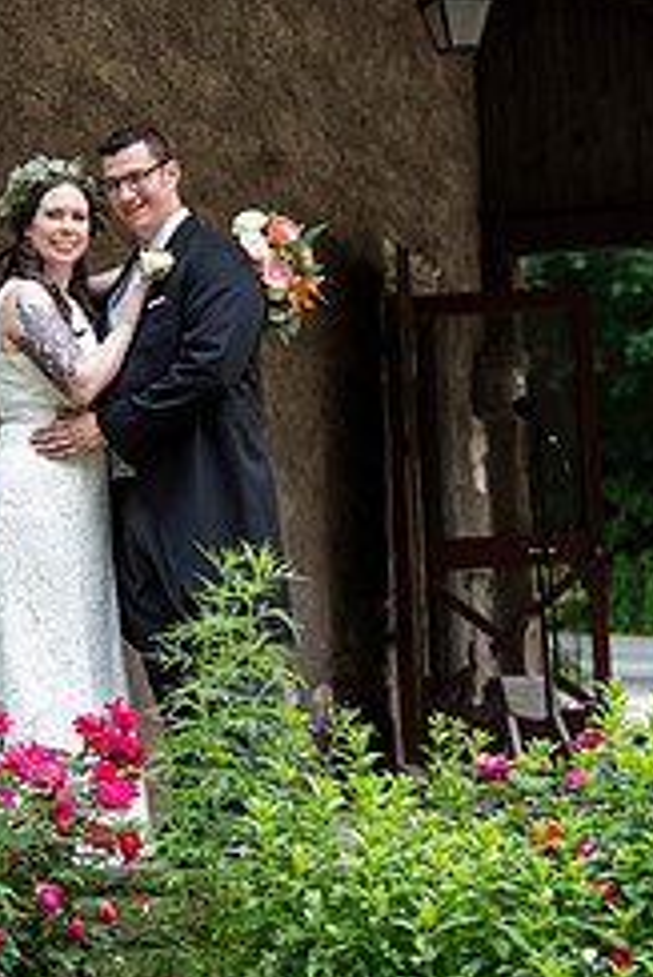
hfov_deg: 10.6
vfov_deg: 15.8
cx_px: 116
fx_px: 3505
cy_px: 236
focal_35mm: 129
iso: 640
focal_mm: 70
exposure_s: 1/2000
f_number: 2.8
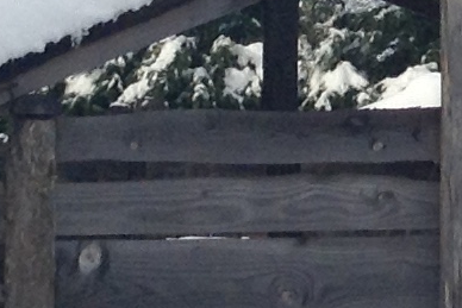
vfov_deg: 6.0
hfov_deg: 8.5
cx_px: 930
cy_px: 56
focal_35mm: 229
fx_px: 2940
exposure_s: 1/1093
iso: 25
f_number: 2.4
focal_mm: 3.3
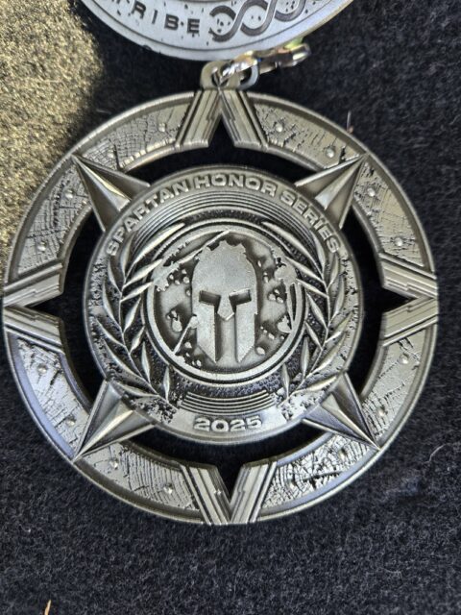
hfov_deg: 58.9
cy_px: 308
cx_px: 230
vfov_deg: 73.9
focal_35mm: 23
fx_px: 408
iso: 250
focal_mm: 5.4
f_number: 1.8
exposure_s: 1/120
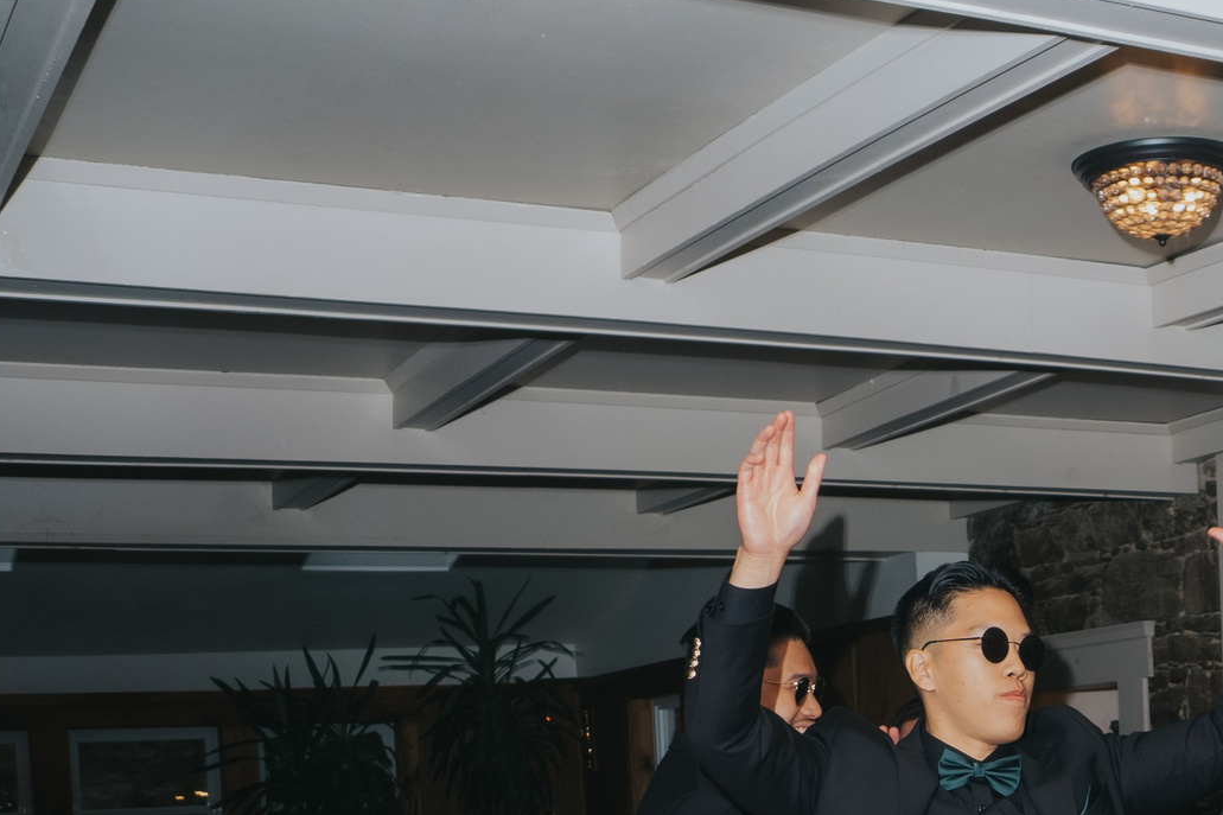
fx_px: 2106
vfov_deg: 20.4
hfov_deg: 29.6
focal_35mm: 62
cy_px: 986
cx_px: 1299
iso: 400
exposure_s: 1/160
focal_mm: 12
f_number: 2.8
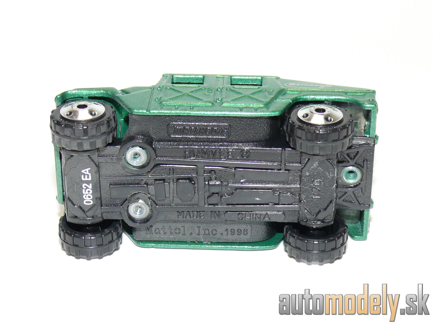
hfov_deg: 21.1
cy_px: 162
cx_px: 216
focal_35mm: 93
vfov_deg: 15.9
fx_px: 1163
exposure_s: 1/30
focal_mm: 12.7
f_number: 4
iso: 100
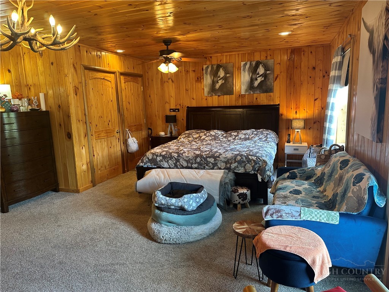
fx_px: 270
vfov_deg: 56.8
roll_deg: +2.3
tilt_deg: -8.7
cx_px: 194
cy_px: 146
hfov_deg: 71.6
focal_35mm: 24
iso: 200
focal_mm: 6.86
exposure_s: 1/60
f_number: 1.78
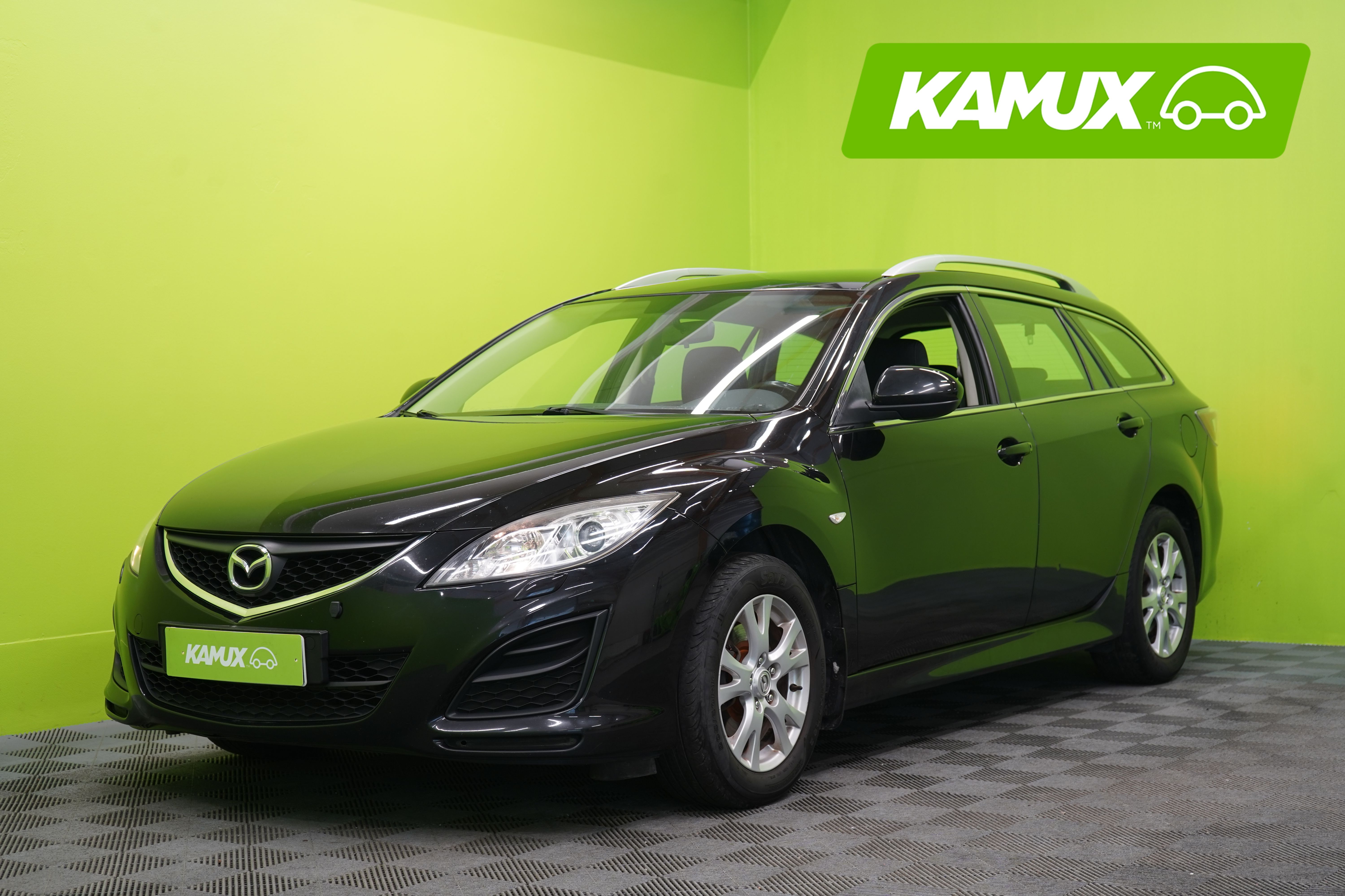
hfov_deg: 36.2
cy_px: 448
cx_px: 672
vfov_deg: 24.6
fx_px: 2055
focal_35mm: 55
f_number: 5.6
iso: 400
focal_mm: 55
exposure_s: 1/25
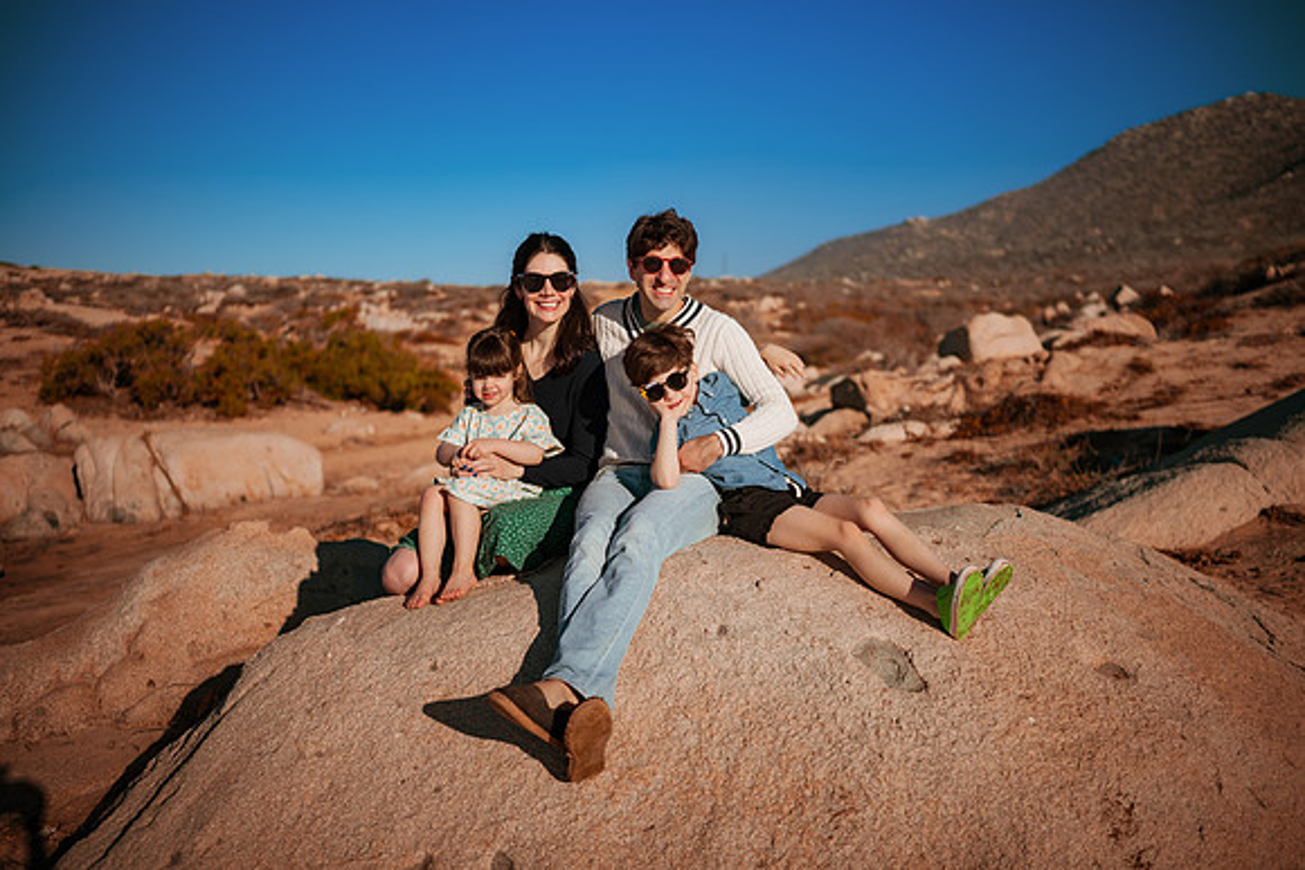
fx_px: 1269
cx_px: 652
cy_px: 435
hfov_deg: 54.4
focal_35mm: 35
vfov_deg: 37.9
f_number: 1.8
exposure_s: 1/8000
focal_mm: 35
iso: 50
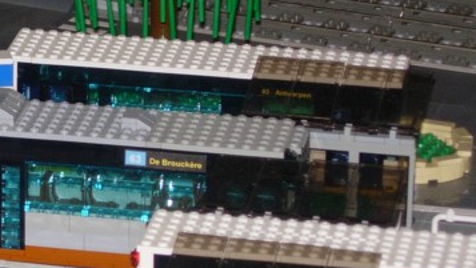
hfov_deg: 7.8
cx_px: -33
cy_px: 188
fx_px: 3484
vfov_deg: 4.4
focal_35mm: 276
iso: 86
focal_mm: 23.4
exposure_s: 1/69.7
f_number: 4.9
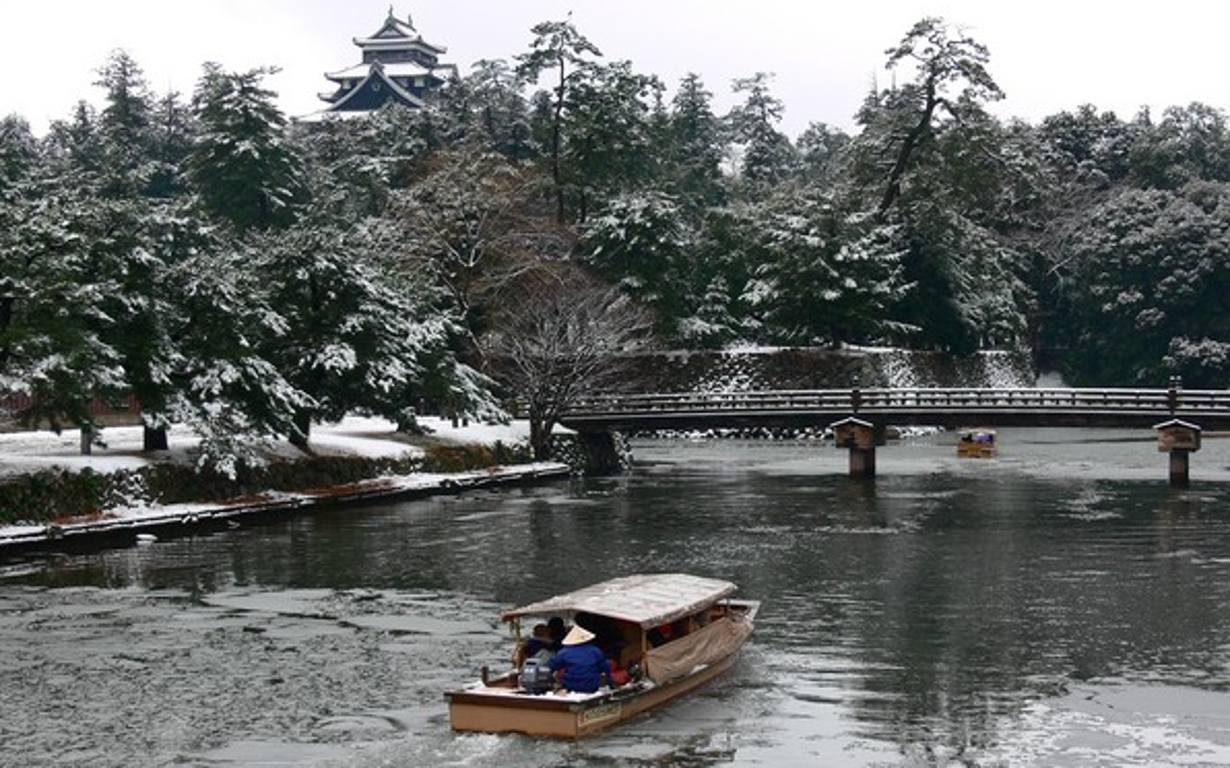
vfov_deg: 20.6
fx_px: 2111
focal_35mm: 63
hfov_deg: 32.5
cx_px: 613
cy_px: 337
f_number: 4
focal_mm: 12.6
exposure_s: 1/80
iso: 80
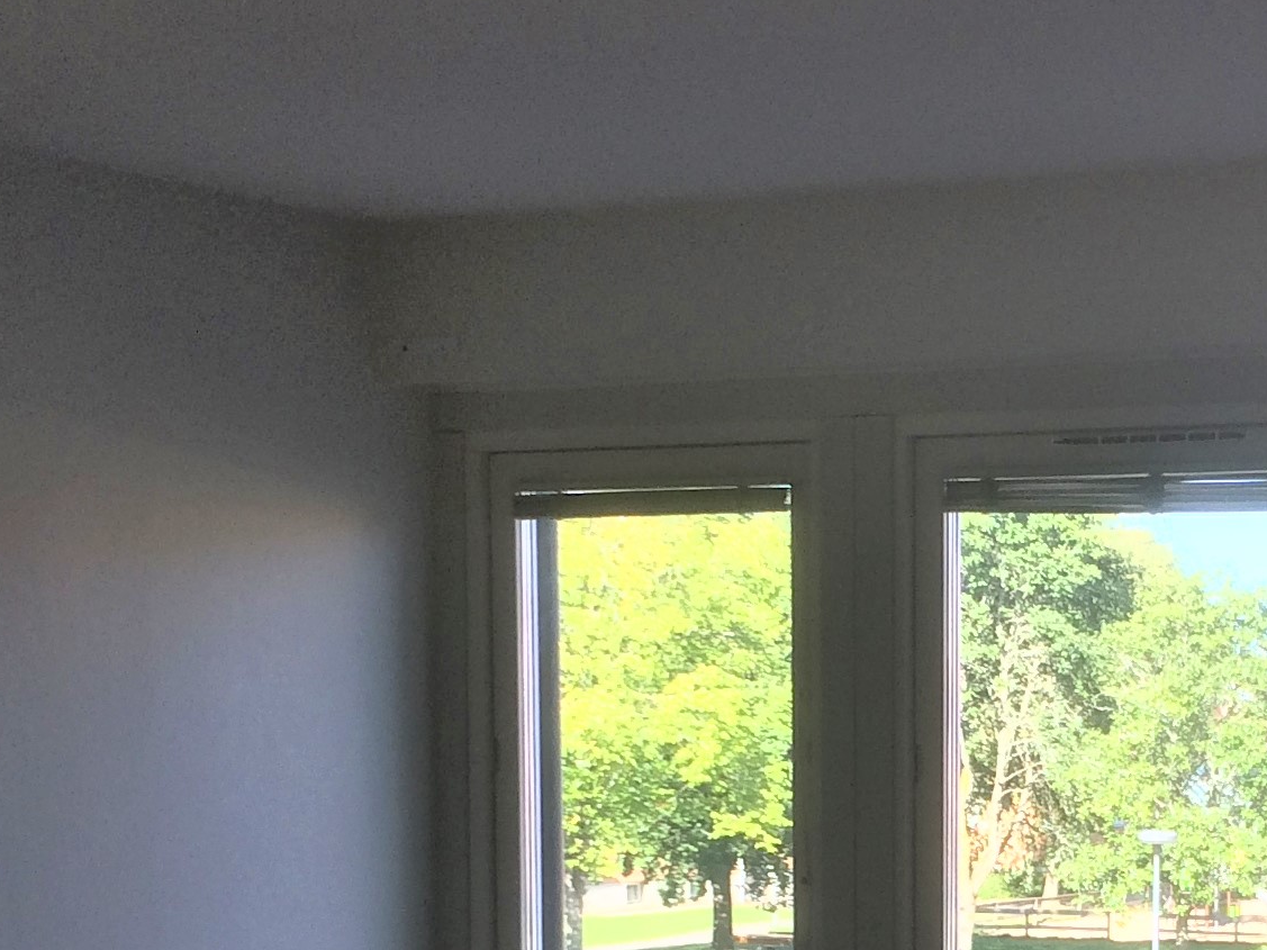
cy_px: 1004
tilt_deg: -4.6
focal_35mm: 84
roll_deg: -0.2
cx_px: 1137
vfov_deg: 17.1
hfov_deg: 22.7
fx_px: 3074
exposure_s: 1/261
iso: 32
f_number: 2.2
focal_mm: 4.15
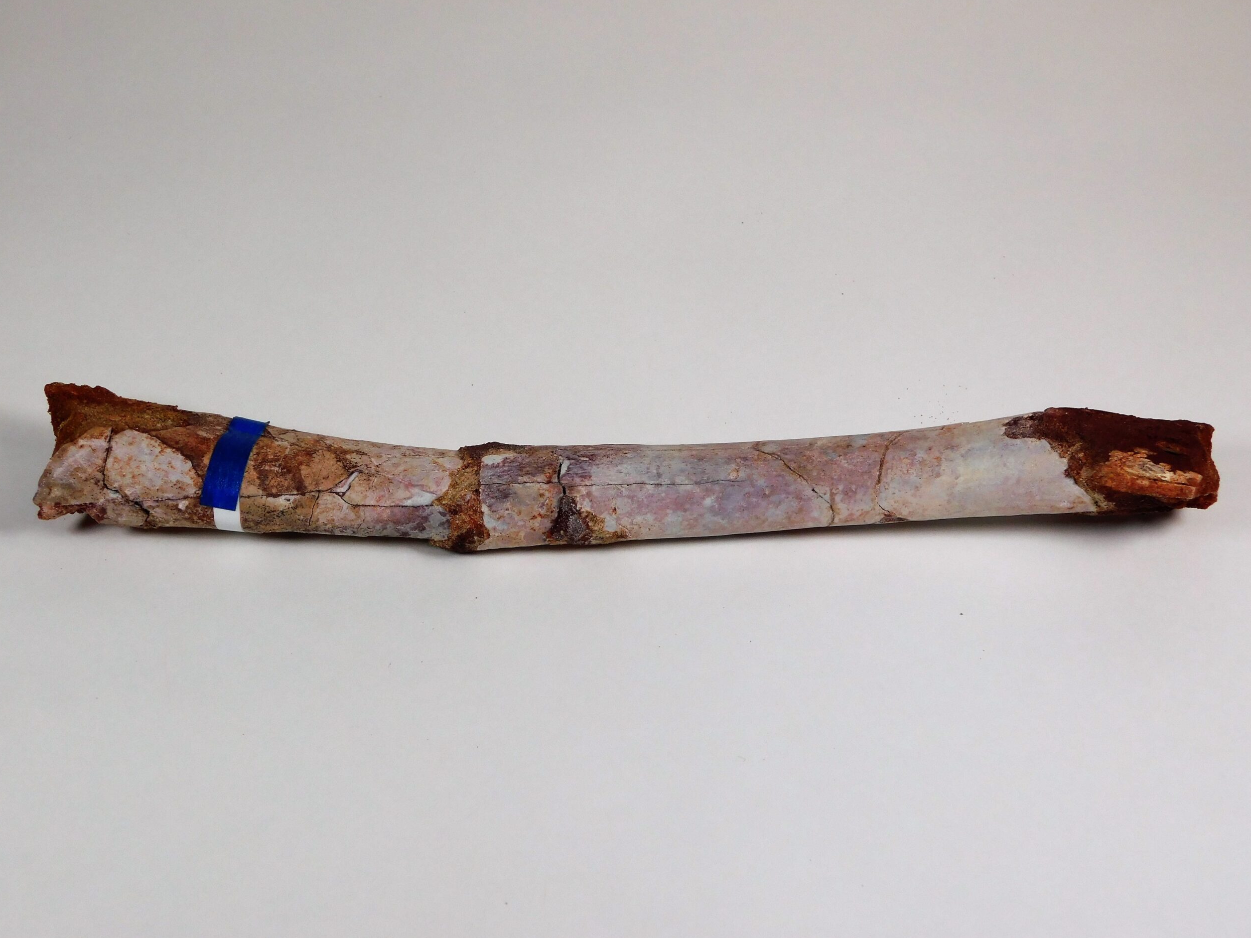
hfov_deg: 36.8
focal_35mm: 52
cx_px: 616
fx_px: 1879
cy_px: 465
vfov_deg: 28.0
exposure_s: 1/800
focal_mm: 9
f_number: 3.8
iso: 125
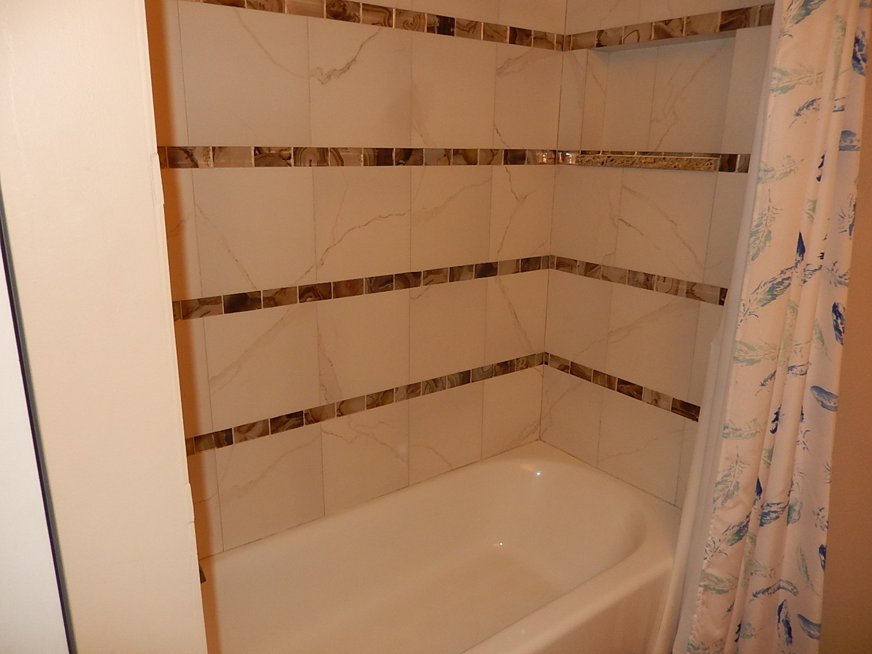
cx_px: 436
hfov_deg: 69.4
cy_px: 327
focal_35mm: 25
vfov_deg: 54.9
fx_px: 630
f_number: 3.4
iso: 200
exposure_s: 1/30
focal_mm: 4.5
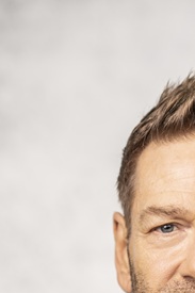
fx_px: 1887
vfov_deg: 8.8
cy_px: 322
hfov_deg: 5.9
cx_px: 214
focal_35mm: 232
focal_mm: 85
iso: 50
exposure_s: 1/160
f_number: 2
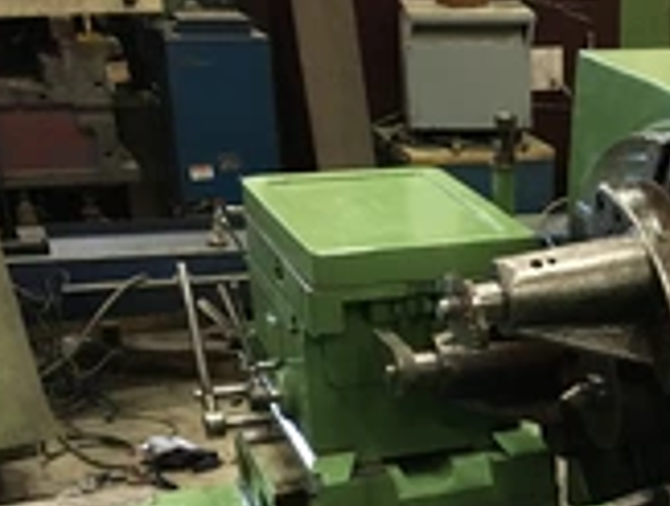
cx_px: 695
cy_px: 568
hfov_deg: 25.7
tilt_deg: -28.2
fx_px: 1377
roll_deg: -3.6
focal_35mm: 71
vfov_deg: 19.8
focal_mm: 4.15
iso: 200
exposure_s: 1/30
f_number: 2.2
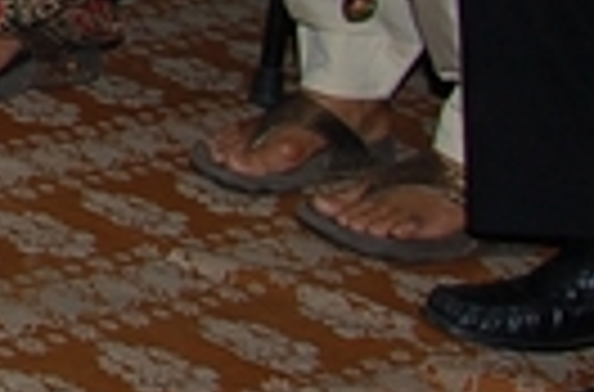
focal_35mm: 164
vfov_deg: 7.9
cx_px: -950
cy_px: -397
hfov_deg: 10.4
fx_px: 2696
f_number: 8
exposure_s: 1/125
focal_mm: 18
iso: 200
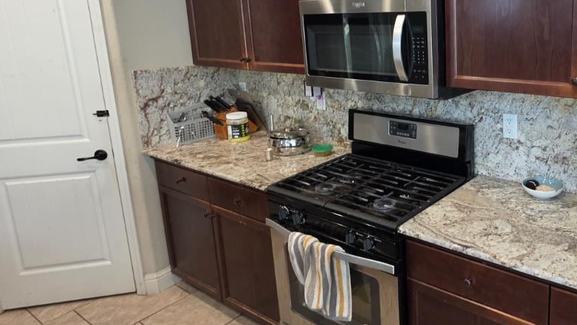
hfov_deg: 64.7
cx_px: 447
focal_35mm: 27
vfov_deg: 42.2
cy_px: 102
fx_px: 413
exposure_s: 1/60
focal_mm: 2.2
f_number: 1.9
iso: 200
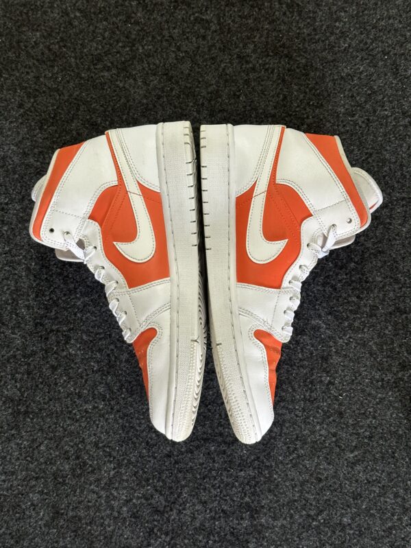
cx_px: 206
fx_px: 759
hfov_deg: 30.3
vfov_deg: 39.6
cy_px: 274
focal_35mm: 48
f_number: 1.78
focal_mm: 6.86
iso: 100
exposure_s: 1/50
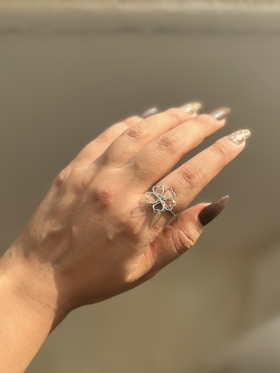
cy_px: 186
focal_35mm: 26
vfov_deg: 67.3
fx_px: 280
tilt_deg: -75.8
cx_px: 140
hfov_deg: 53.1
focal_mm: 5.1
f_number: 1.6
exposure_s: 1/343
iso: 50
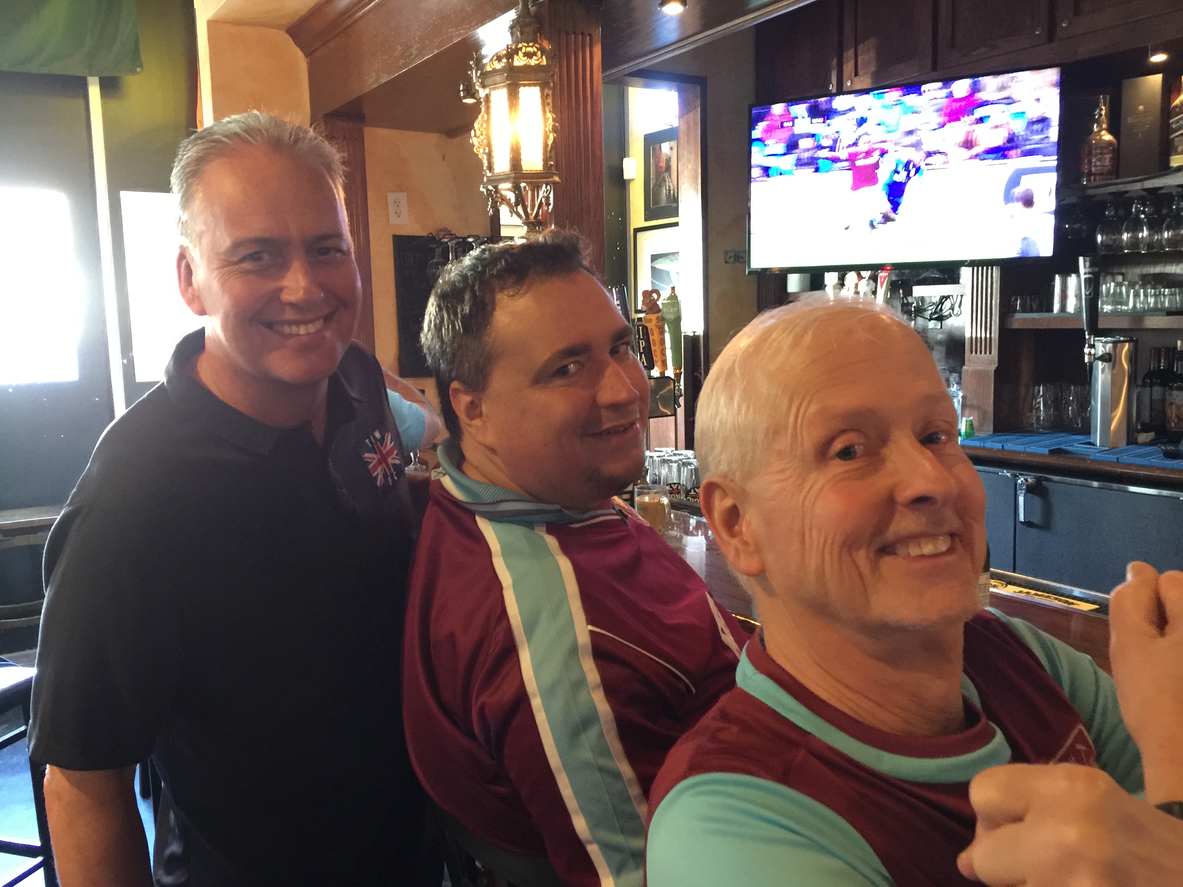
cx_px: 592
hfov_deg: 61.7
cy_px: 444
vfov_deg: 48.2
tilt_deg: -6.6
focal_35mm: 29
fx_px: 991
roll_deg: +0.8
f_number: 2.2
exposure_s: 1/4
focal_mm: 4.15
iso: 160
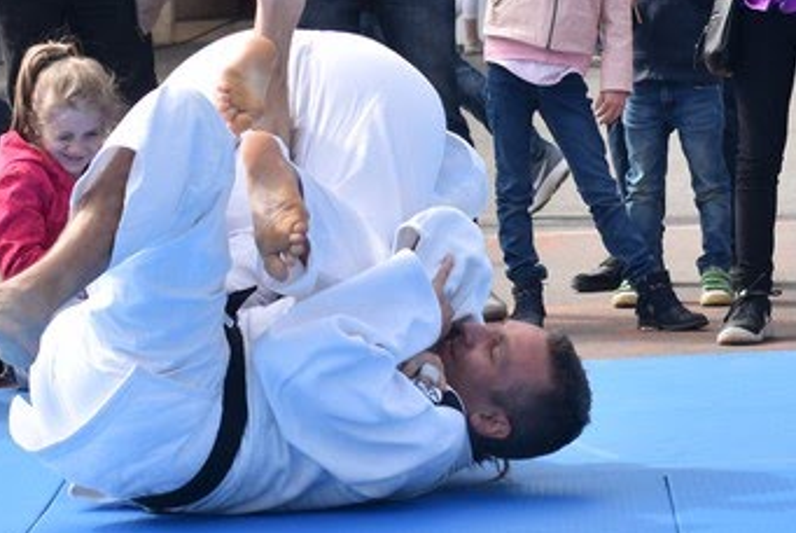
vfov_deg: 6.1
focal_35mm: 225
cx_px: 432
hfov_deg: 9.1
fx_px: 4979
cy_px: 298
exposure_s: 1/500
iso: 100
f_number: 5
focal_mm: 50
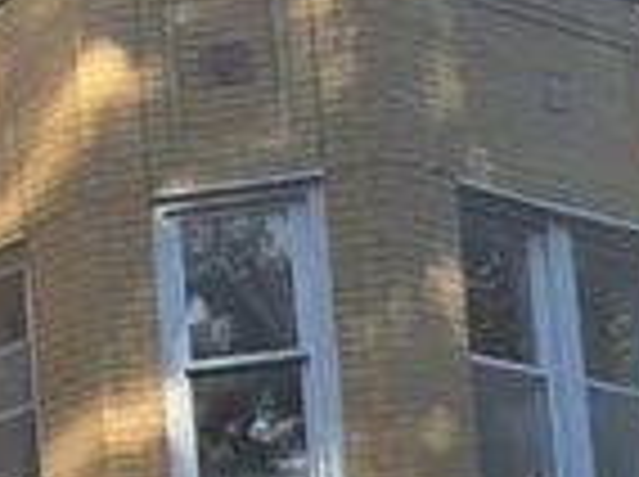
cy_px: 1008
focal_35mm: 166
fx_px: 3059
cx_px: -1170
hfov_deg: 9.7
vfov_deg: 8.4
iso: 80
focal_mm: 6.25
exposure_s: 1/2643
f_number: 1.7
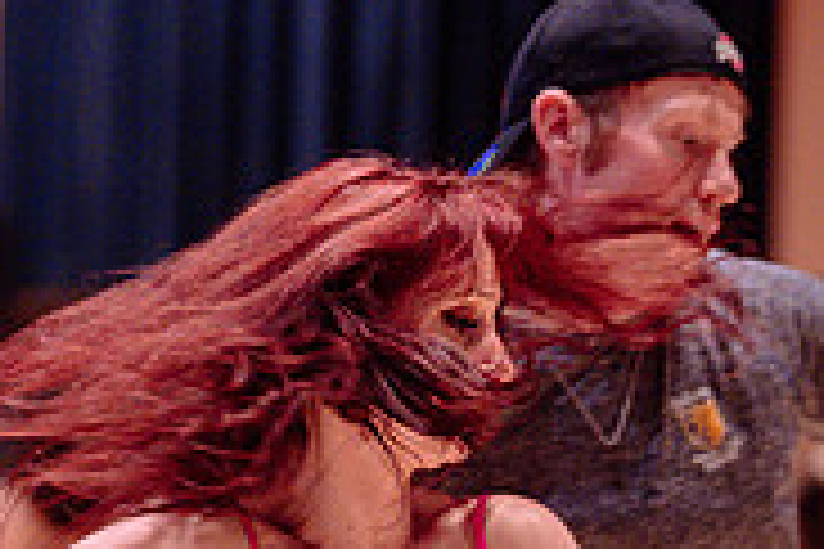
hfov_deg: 11.2
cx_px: 549
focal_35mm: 184
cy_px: 678
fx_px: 4211
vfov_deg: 7.4
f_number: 1.2
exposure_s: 1/250
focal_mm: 50
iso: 1600
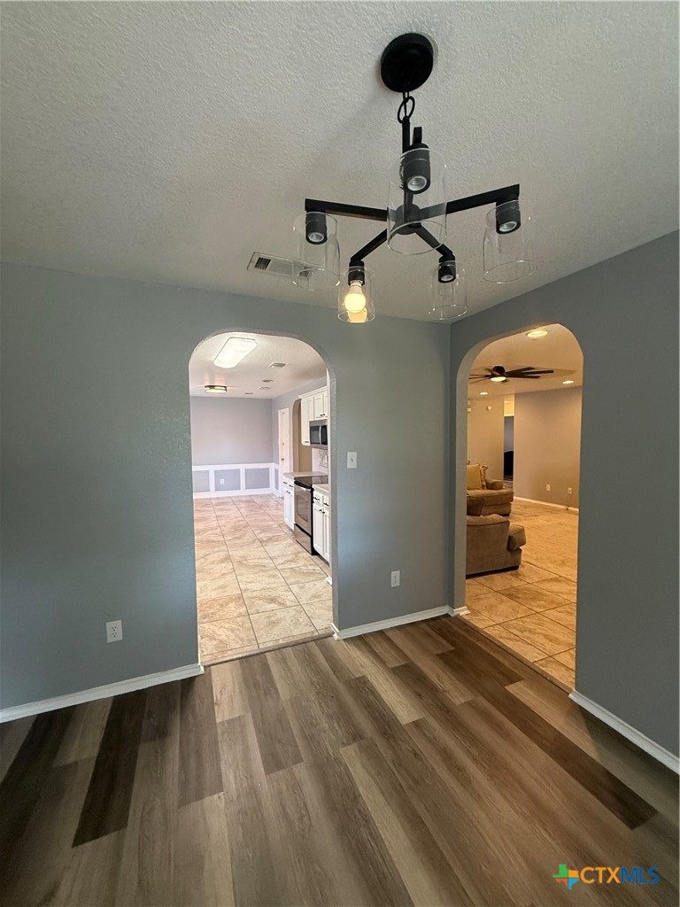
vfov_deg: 102.1
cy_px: 454
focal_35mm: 14
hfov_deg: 85.7
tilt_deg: -2.5
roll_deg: -0.1
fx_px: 367
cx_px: 340
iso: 400
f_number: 2.2
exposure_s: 1/120
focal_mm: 2.22
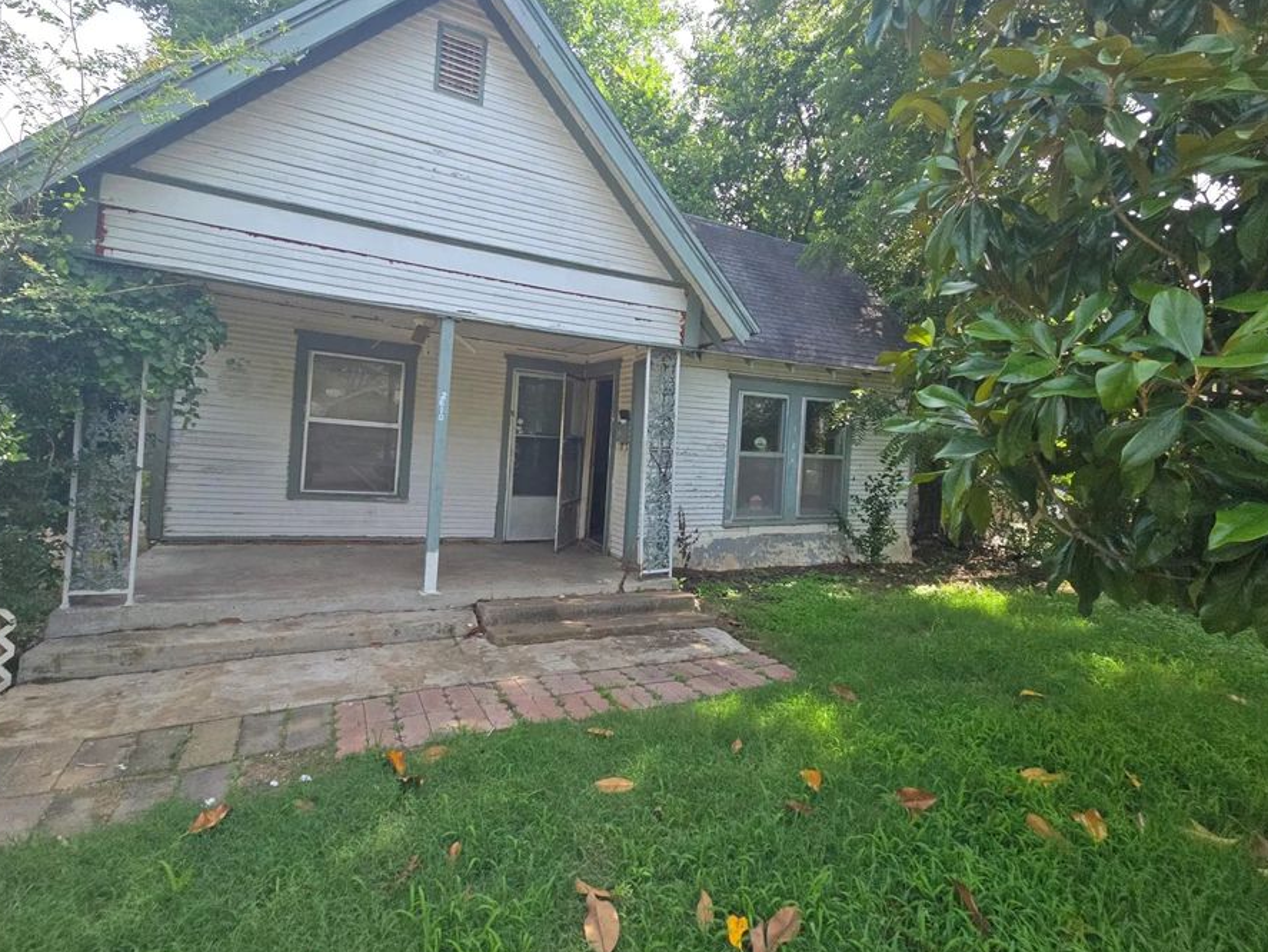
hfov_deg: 98.1
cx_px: 622
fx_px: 550
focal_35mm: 15
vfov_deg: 81.7
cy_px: 443
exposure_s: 1/579
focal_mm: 2.2
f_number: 2.2
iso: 50
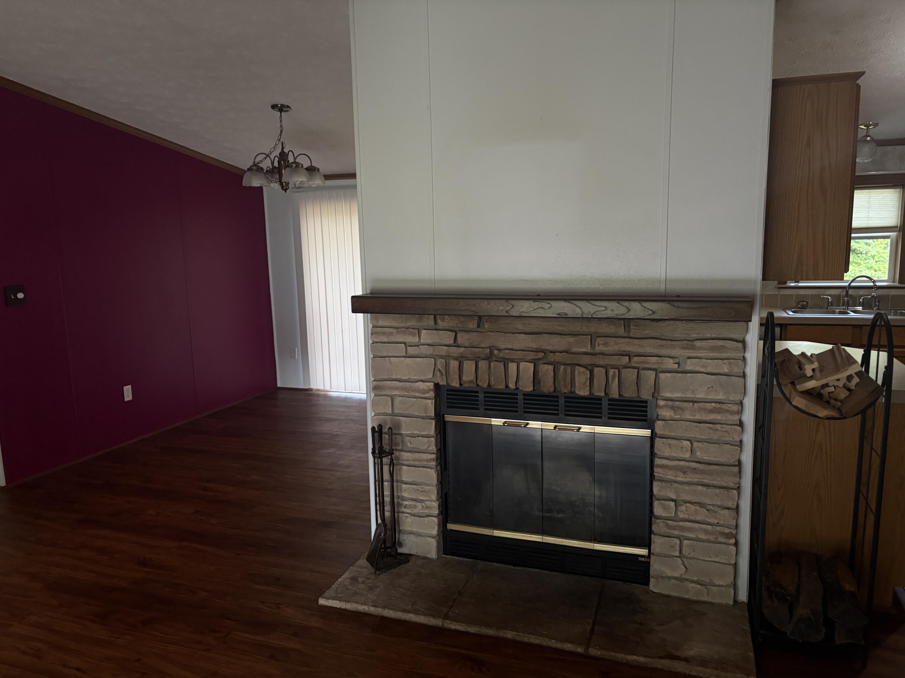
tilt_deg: -8.3
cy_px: 339
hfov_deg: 67.3
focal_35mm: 26
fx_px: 680
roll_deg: +2.0
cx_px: 452
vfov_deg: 53.1
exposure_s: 1/60
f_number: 1.6
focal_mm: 5.96
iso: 250
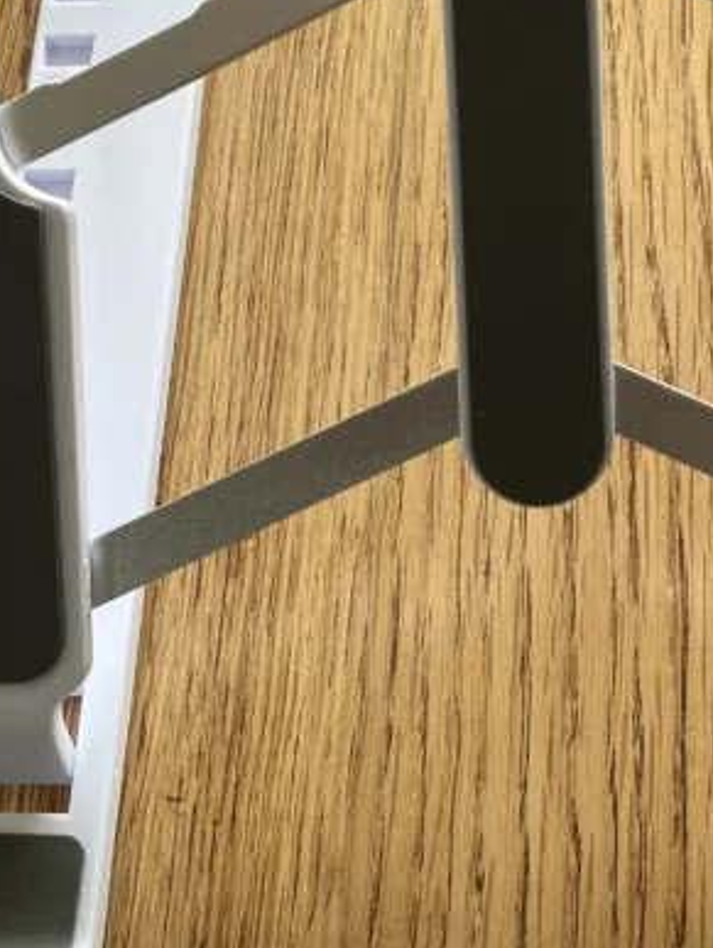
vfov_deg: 26.1
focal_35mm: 74
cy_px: 284
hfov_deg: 19.9
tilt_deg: -62.9
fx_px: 2029
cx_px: 485
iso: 50
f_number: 1.8
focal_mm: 3.99
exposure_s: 1/121
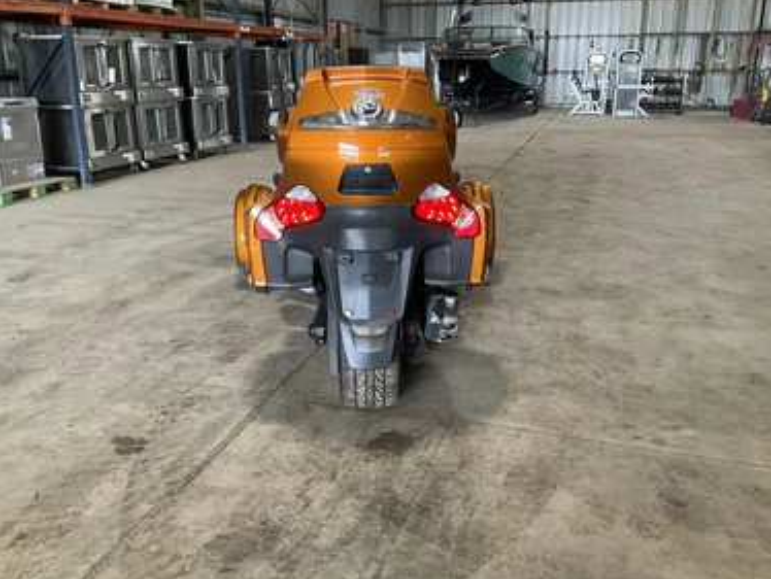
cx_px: 375
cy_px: 286
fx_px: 691
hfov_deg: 58.3
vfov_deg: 45.5
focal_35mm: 31
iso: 80
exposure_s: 1/60
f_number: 1.8
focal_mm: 3
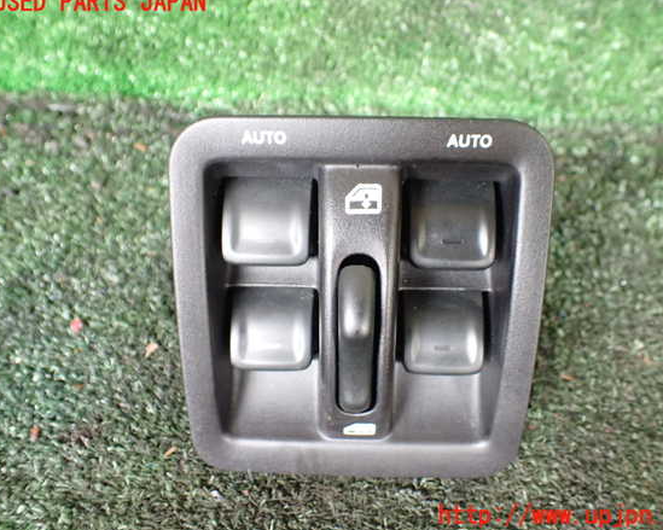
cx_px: 349
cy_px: 260
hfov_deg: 55.6
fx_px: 628
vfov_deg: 45.8
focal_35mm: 32
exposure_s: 1/30
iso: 800
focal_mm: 5.4
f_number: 2.3
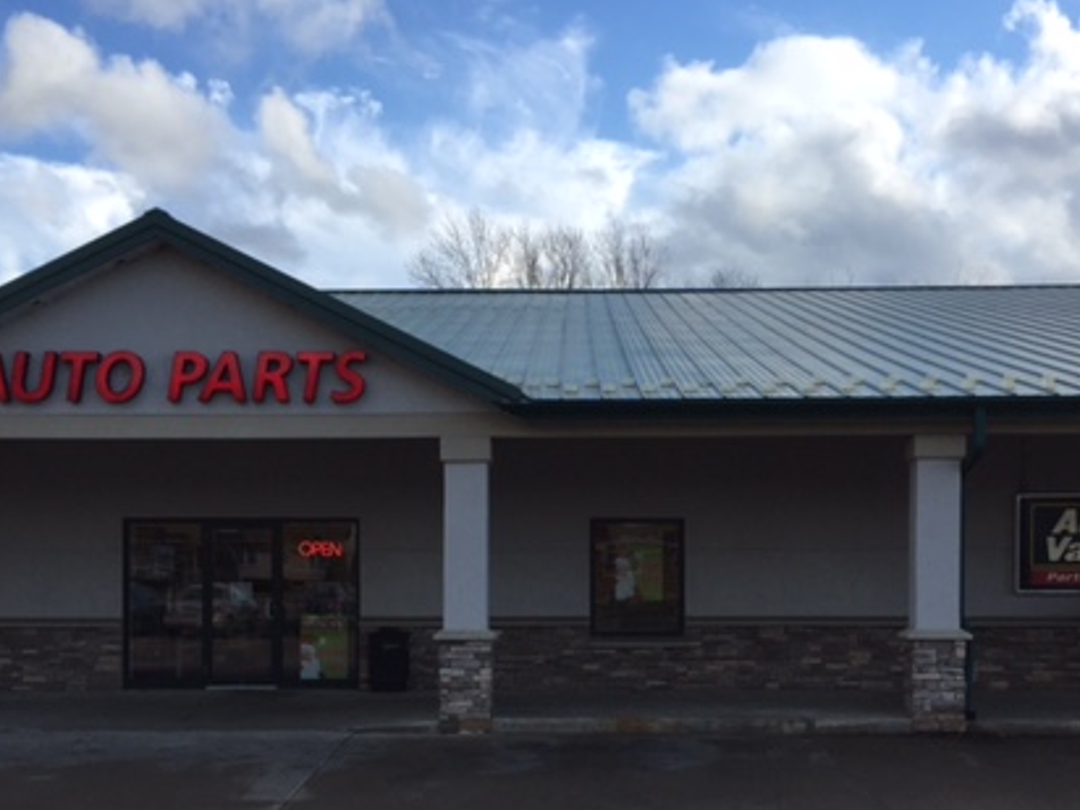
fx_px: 1404
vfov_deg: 31.6
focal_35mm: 45
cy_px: 603
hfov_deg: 42.1
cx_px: 553
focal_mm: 4.15
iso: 32
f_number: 2.2
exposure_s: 1/1041
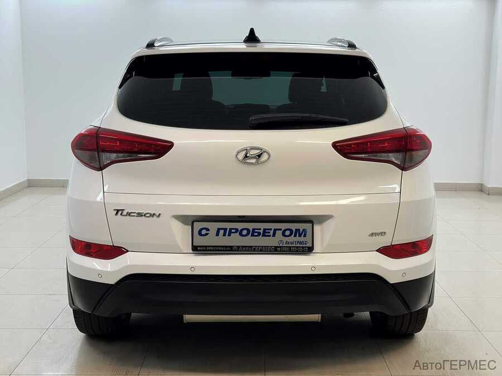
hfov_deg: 41.2
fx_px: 667
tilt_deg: -8.3
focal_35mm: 46
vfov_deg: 31.5
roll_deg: -0.6
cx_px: 251
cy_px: 188
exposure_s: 1/100
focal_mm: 6.86
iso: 64
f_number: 1.78
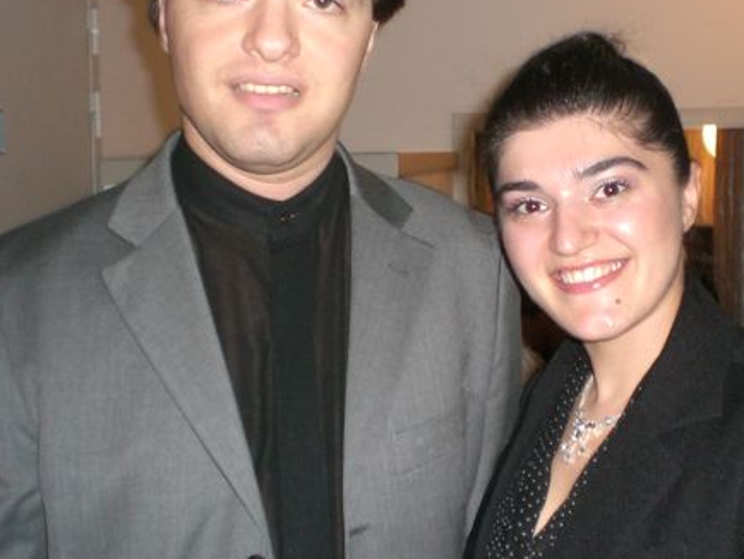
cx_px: 465
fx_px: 1204
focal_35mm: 56
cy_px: 223
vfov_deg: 26.1
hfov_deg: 34.2
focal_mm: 6.3
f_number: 3.1
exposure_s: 1/60
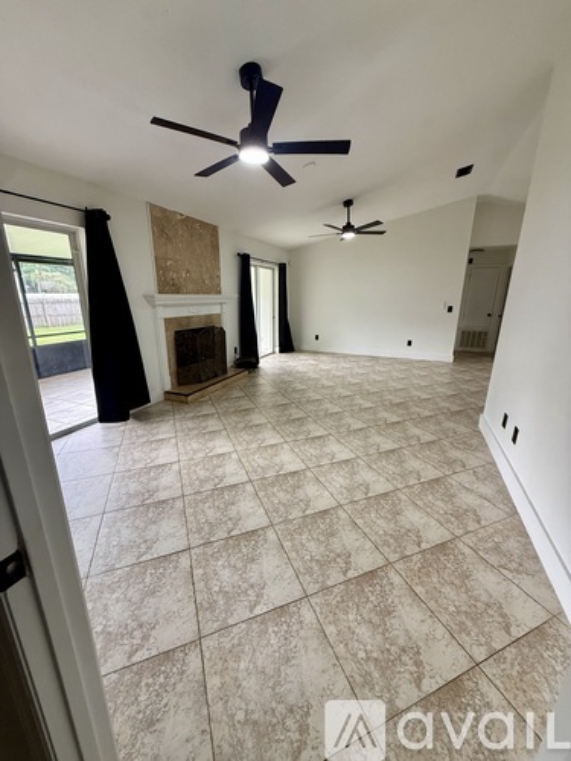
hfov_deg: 85.7
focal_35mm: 14
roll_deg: -0.5
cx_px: 286
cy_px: 380
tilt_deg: -16.8
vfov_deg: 102.1
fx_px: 308
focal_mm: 2.22
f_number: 2.2
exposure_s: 1/99
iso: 250
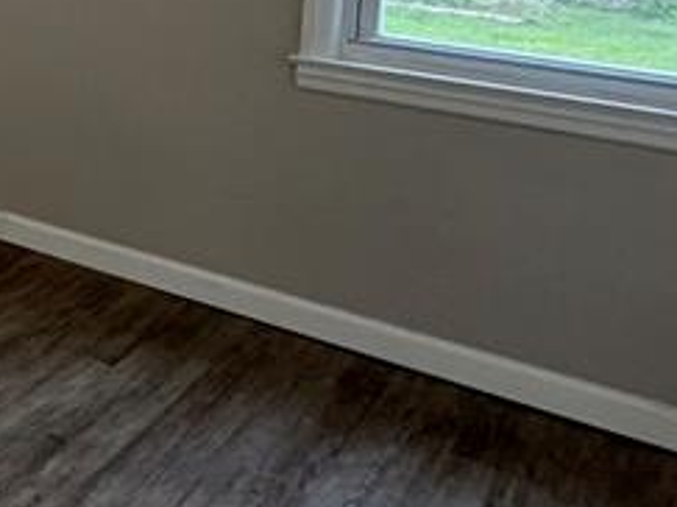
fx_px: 1153
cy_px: -109
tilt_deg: -4.2
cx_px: -460
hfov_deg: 22.9
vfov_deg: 22.7
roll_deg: -1.6
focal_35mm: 59
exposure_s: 1/60
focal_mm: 2.22
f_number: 2.2
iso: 250
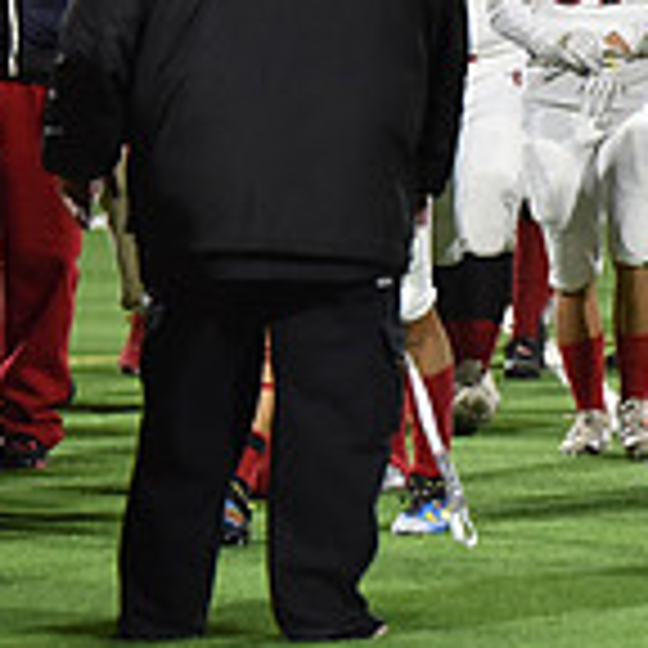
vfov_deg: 3.3
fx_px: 11204
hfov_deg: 3.3
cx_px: 1098
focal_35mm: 529
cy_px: -79
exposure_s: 1/640
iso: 2800
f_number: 2.8
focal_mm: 155
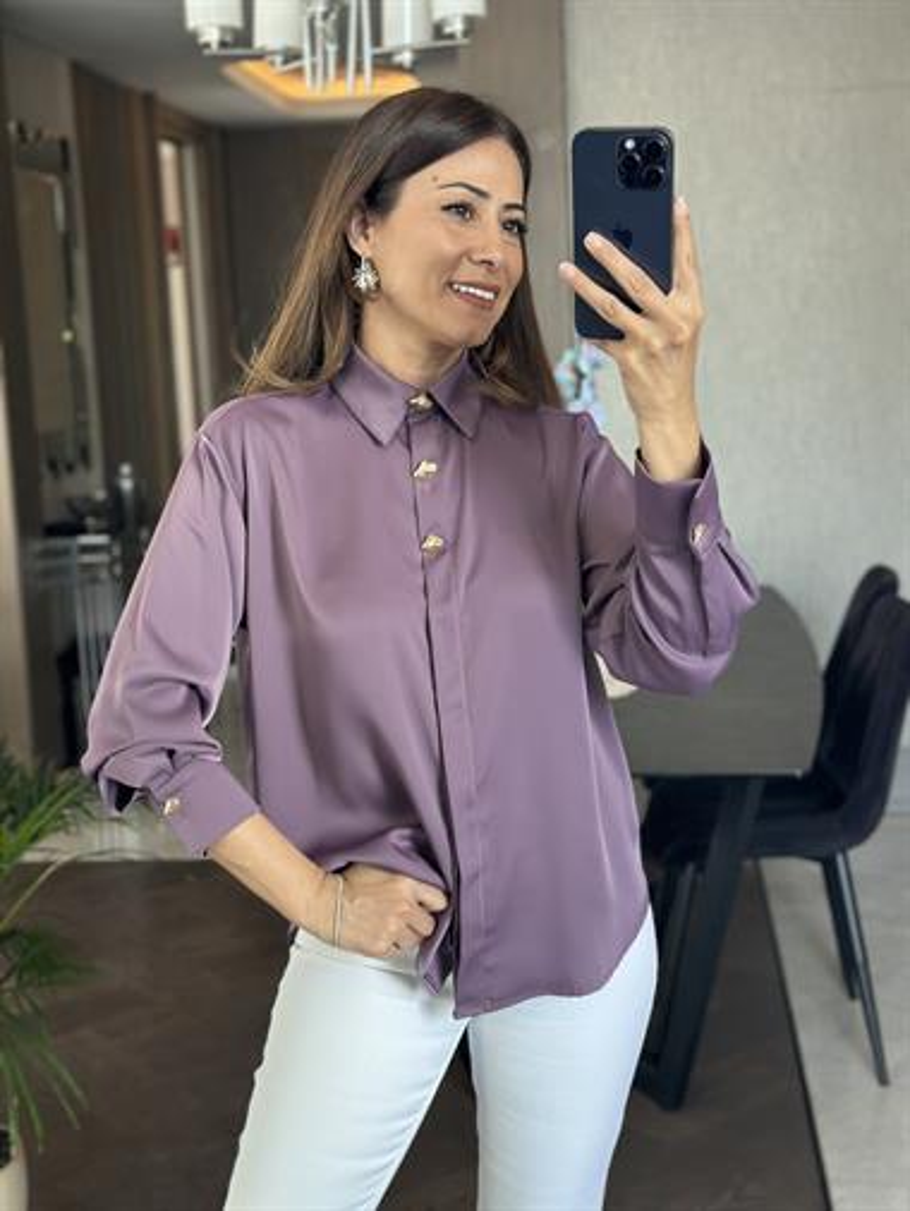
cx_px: 455
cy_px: 606
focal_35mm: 48
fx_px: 1681
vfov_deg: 39.6
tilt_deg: -18.5
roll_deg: +3.4
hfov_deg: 30.3
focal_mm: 6.86
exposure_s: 1/67
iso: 125
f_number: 1.78
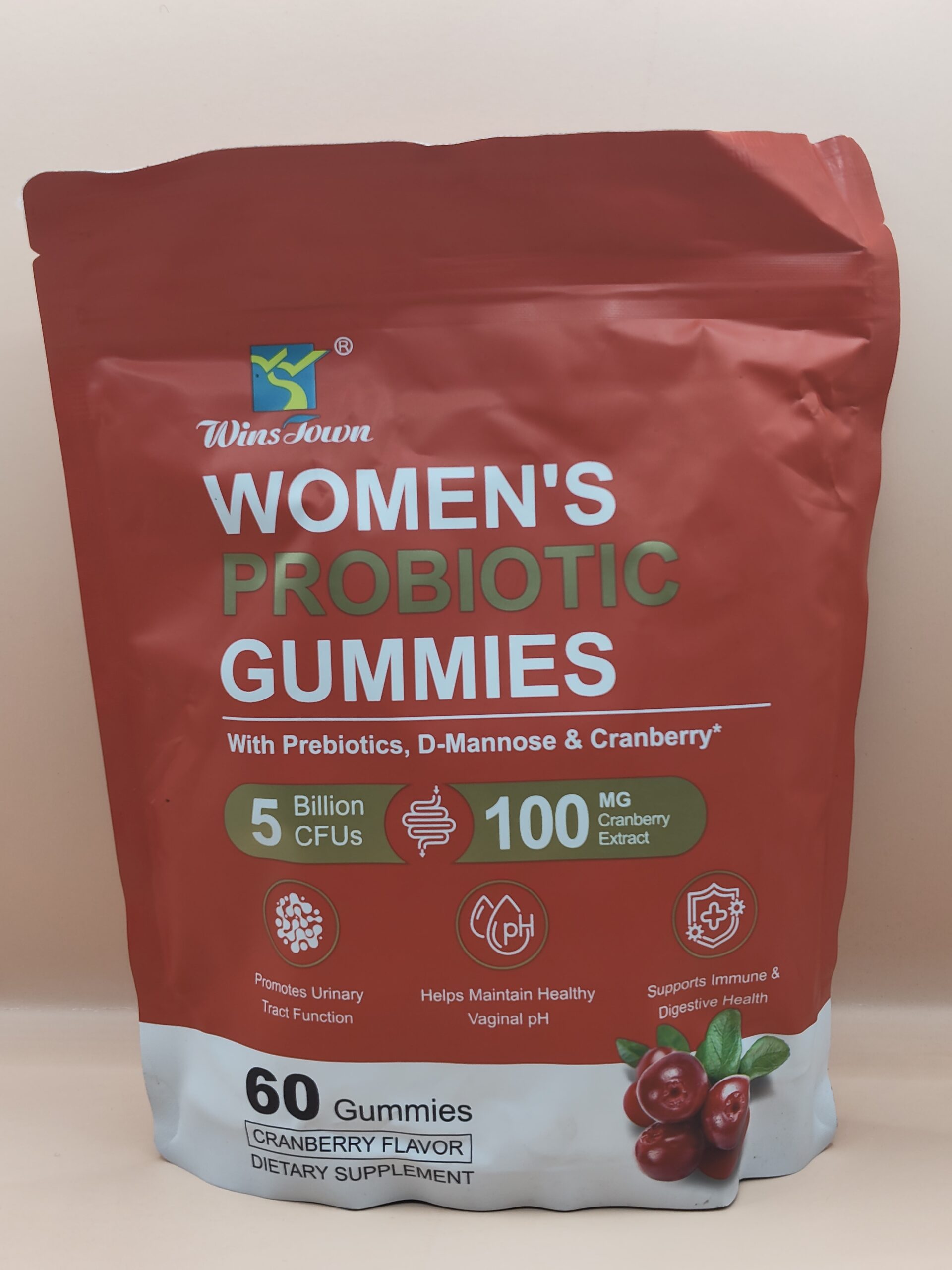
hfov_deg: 29.1
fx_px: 1833
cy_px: 635
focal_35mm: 50
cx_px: 476
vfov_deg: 38.2
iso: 152
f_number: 1.88
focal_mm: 5.56
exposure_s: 1/100
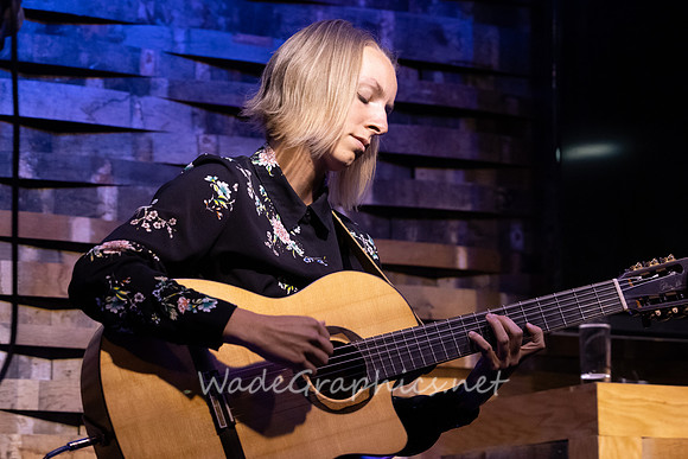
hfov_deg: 18.1
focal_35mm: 113
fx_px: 2160
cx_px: 344
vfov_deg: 12.1
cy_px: 230
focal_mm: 113
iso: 6400
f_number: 6.3
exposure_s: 1/125
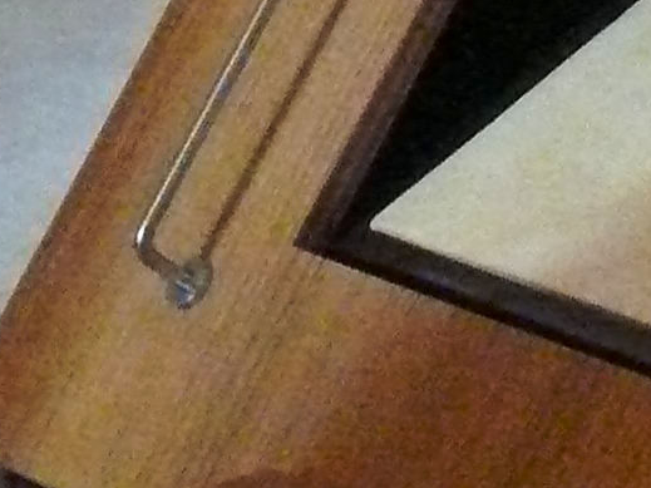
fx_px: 4625
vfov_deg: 5.7
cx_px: 934
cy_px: -815
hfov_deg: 7.9
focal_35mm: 246
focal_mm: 7.5
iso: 800
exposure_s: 1/25
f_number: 2.8
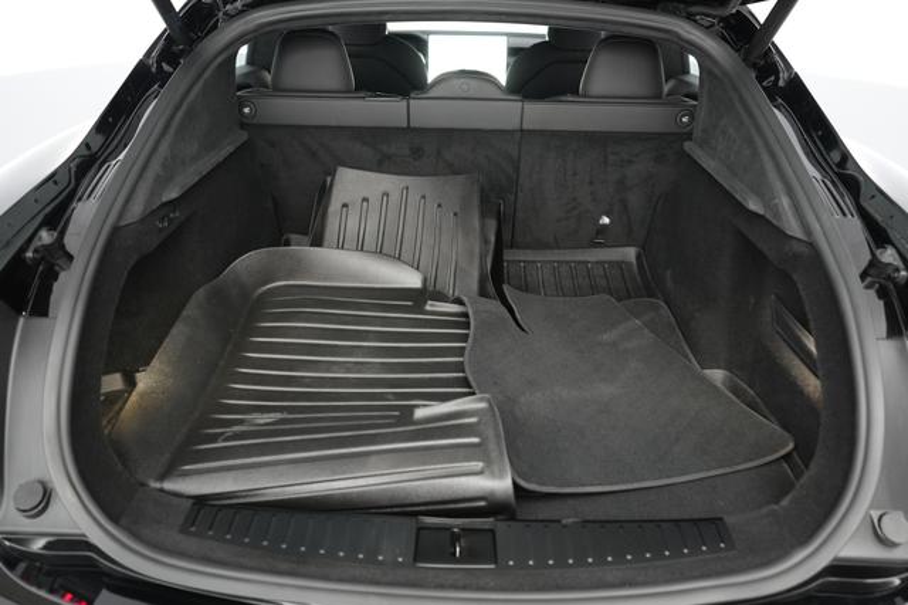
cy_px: 302
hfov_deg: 67.4
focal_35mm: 27
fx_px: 681
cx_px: 454
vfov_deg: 47.9
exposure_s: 1/80
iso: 3200
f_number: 2.8
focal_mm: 27
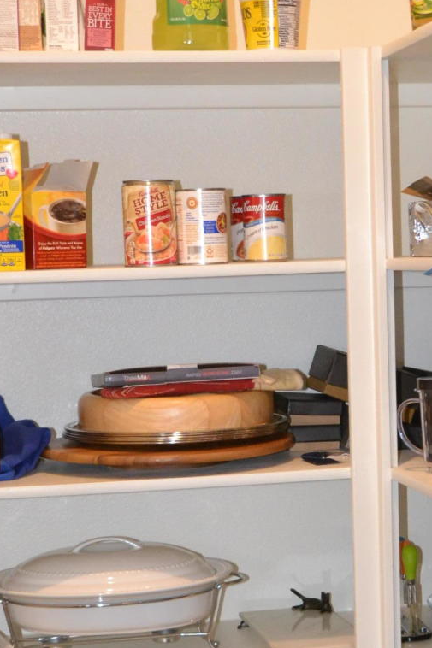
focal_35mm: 95
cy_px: 474
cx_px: 356
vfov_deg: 21.3
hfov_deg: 14.3
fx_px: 1711
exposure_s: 1/60
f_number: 4.5
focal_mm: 24
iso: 1400
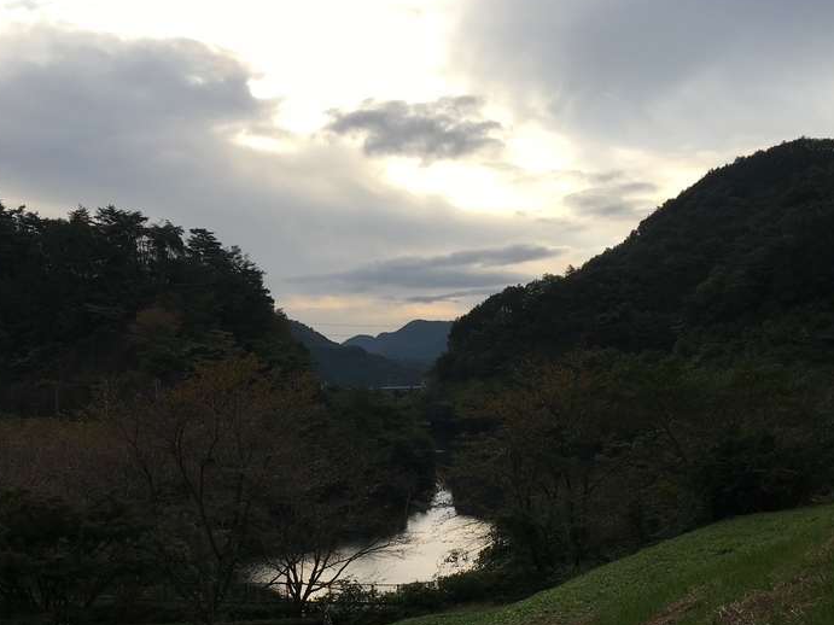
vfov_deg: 33.1
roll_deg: +3.3
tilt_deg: -3.7
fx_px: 1036
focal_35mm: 43
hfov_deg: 43.8
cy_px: 448
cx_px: 368
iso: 25
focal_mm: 4.15
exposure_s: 1/986
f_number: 2.2
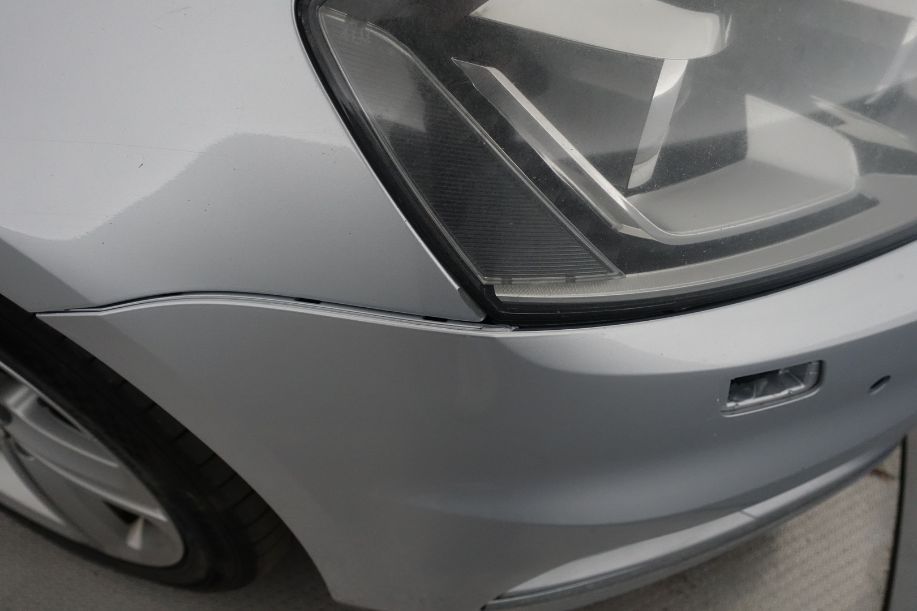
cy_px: 306
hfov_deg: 73.7
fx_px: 611
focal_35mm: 24
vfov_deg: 53.1
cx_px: 458
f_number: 2.5
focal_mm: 8.8
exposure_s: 1/250
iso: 1000
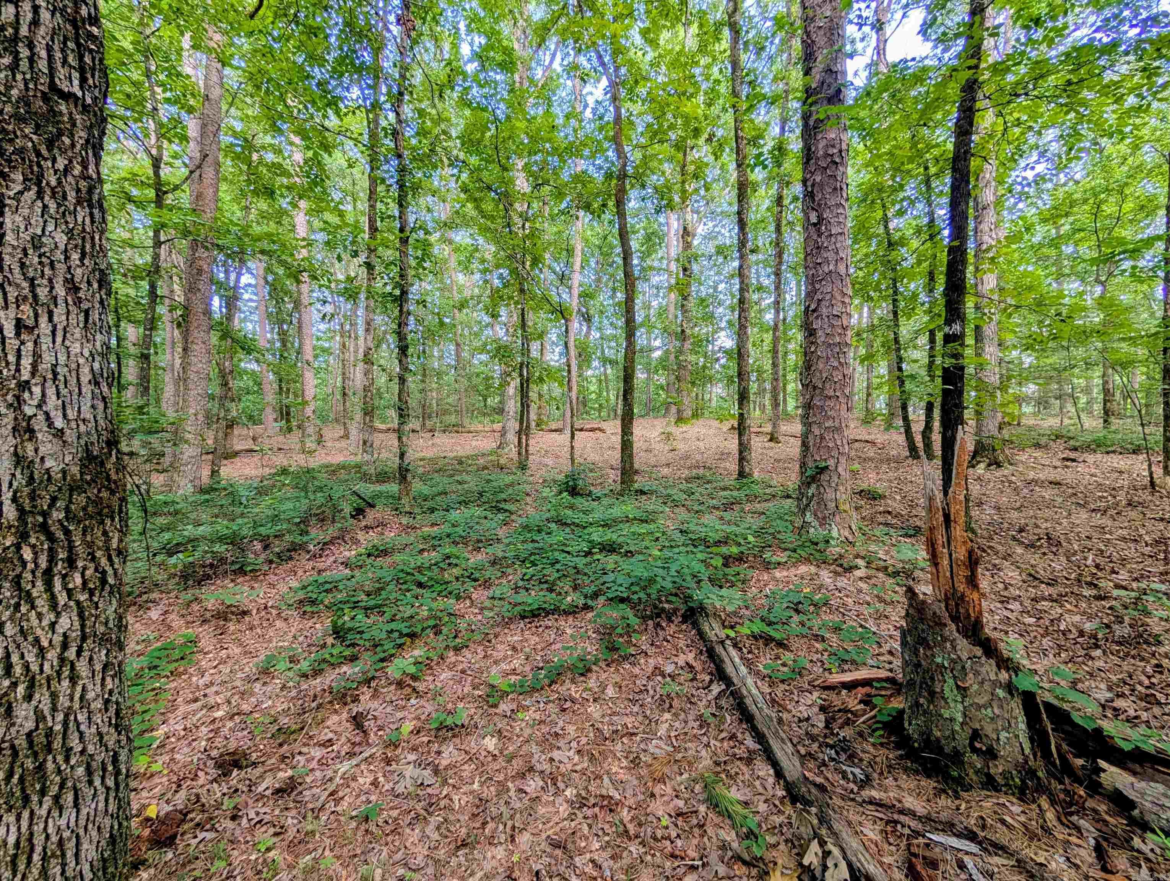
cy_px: 440
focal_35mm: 12
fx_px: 406
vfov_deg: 94.6
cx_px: 585
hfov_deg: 110.5
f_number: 1.7
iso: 50
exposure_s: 1/139
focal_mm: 2.02
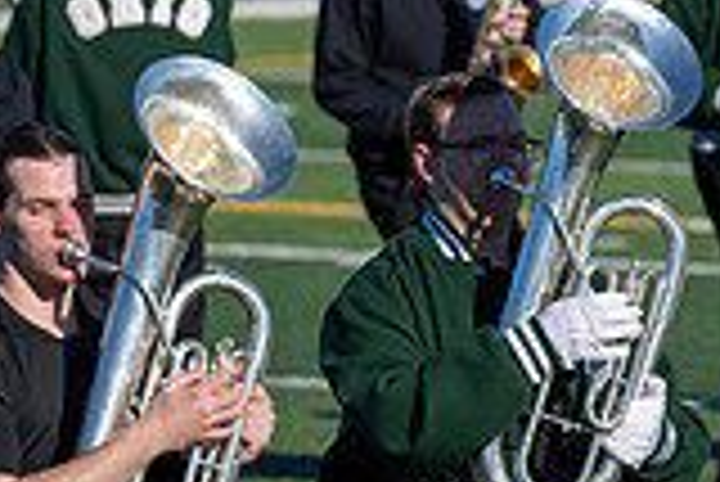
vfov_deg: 2.0
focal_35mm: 690
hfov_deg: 3.0
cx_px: 1062
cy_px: 291
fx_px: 13812
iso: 160
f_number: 4
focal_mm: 190
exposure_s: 1/2000
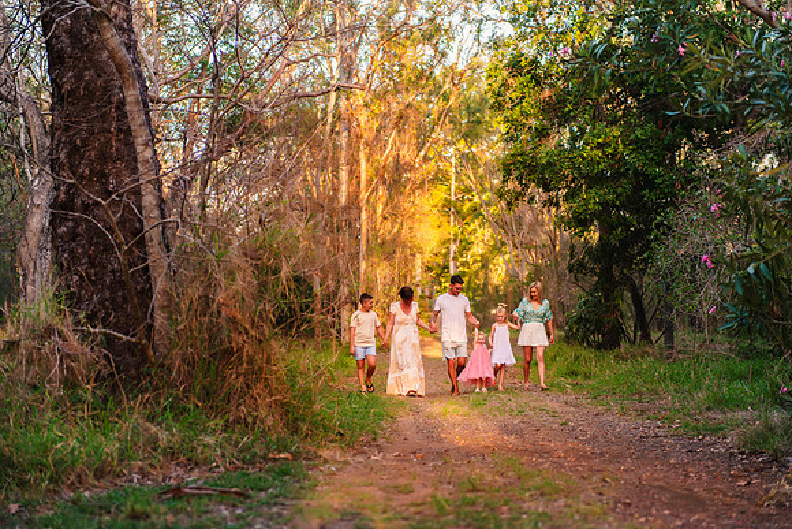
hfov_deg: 28.8
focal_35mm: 70
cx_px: 396
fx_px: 1540
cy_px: 264
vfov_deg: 19.5
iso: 200
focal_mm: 70
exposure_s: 1/320
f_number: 2.8
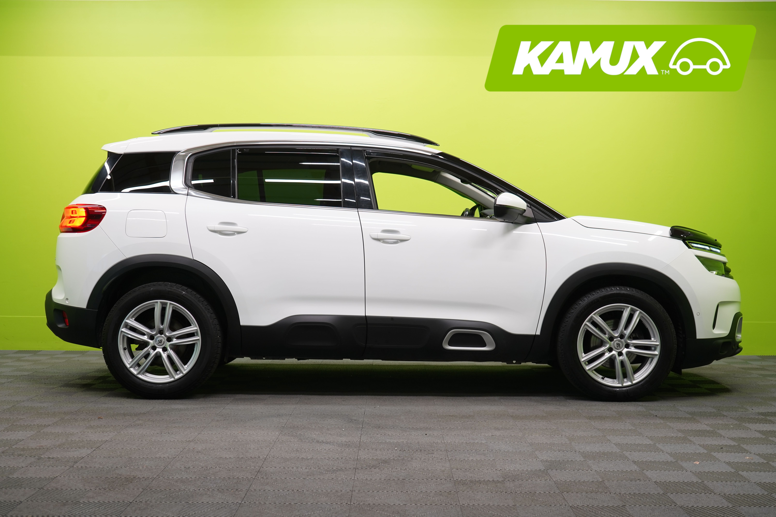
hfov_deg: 41.1
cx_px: 388
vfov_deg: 28.1
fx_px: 1035
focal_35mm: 48
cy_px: 258
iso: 400
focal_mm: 48
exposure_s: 1/30
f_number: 5
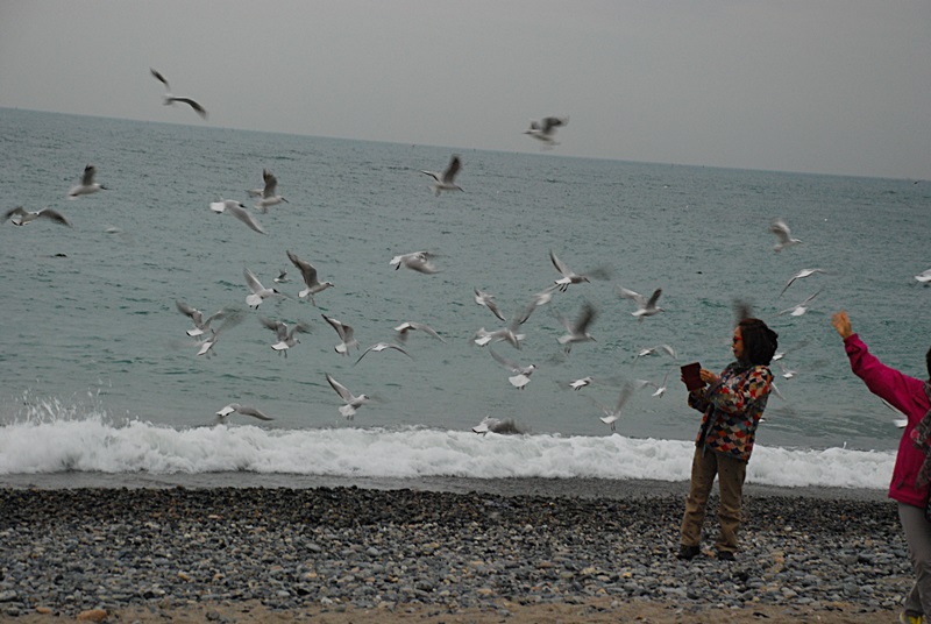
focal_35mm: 99
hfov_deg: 20.6
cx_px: 466
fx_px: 2564
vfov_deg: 13.9
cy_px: 312
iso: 400
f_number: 6.3
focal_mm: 66
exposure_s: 1/50
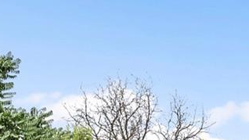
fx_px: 660
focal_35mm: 100
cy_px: 354
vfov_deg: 10.2
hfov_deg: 20.5
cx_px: 266
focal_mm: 19
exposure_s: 1/60
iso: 100
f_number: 13
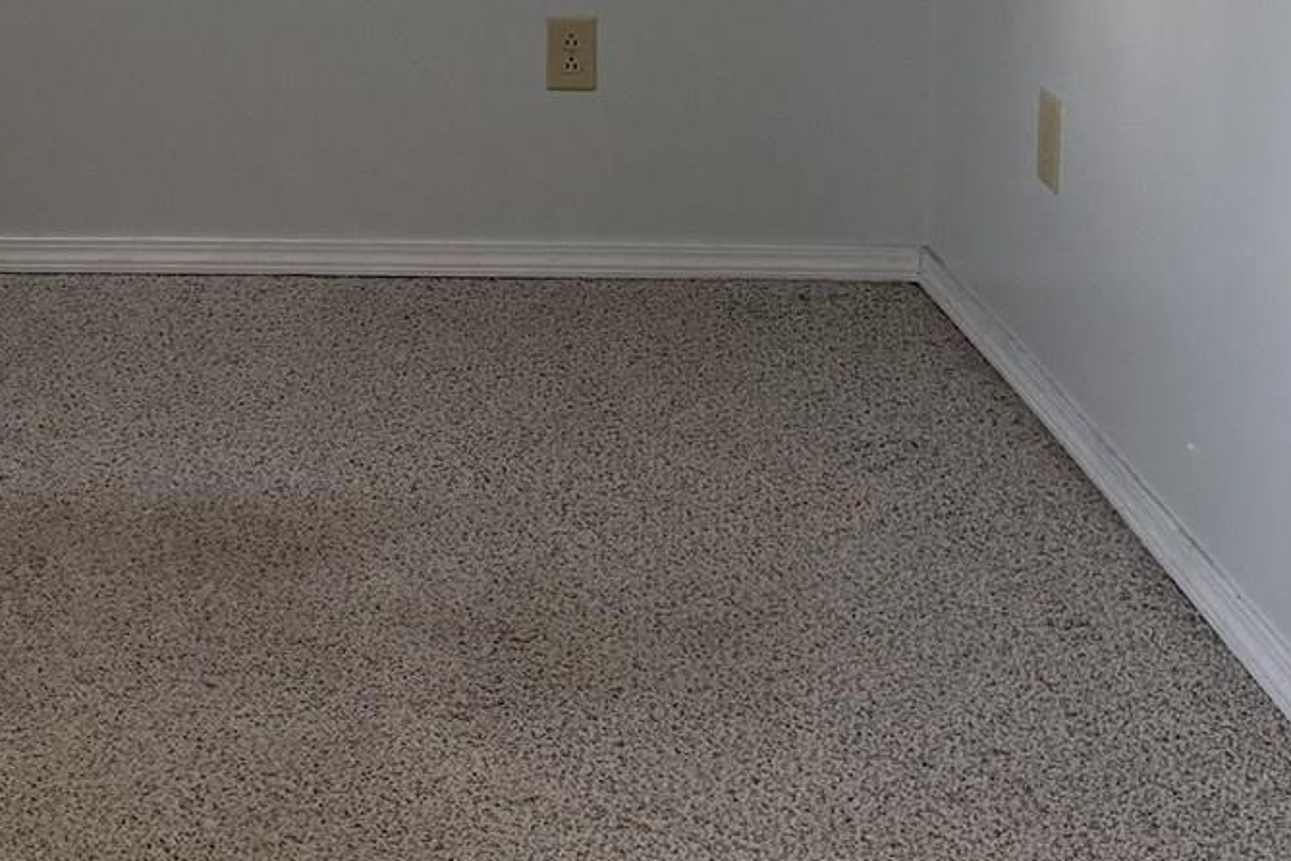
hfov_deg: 23.1
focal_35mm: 86
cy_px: -423
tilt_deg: -4.4
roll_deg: -2.9
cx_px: 160
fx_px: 3084
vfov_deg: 14.8
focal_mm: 6.76
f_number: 1.78
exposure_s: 1/93
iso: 200
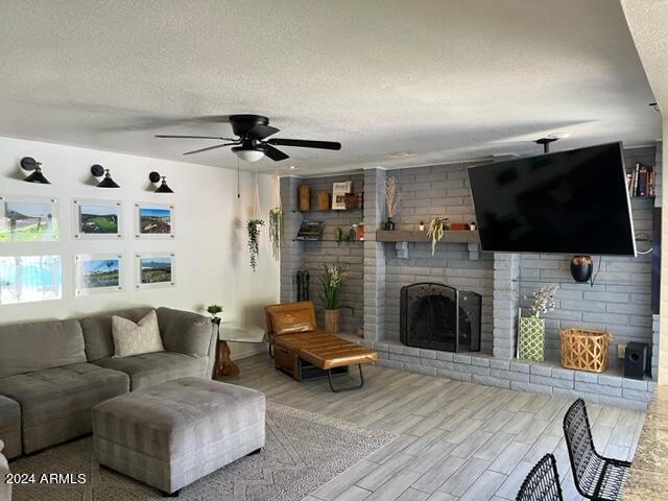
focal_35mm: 26
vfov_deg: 53.1
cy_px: 250
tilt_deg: -2.6
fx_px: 502
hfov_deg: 67.3
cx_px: 334
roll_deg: +0.1
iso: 125
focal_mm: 5.1
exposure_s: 1/60
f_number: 1.6
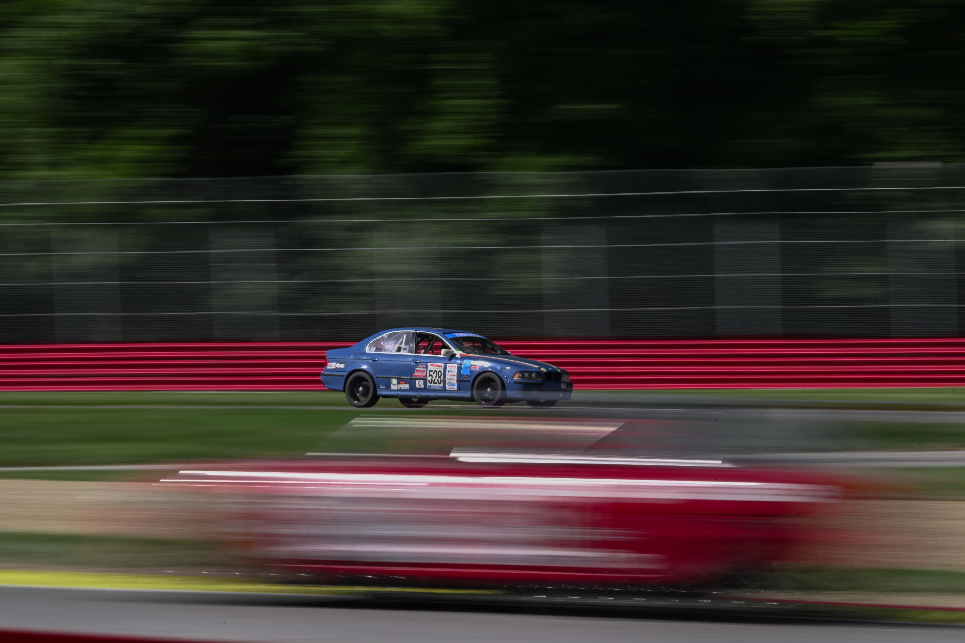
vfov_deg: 4.3
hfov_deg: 6.4
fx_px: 8577
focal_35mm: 320
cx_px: 482
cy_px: 322
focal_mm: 320
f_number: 25
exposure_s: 1/30
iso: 80
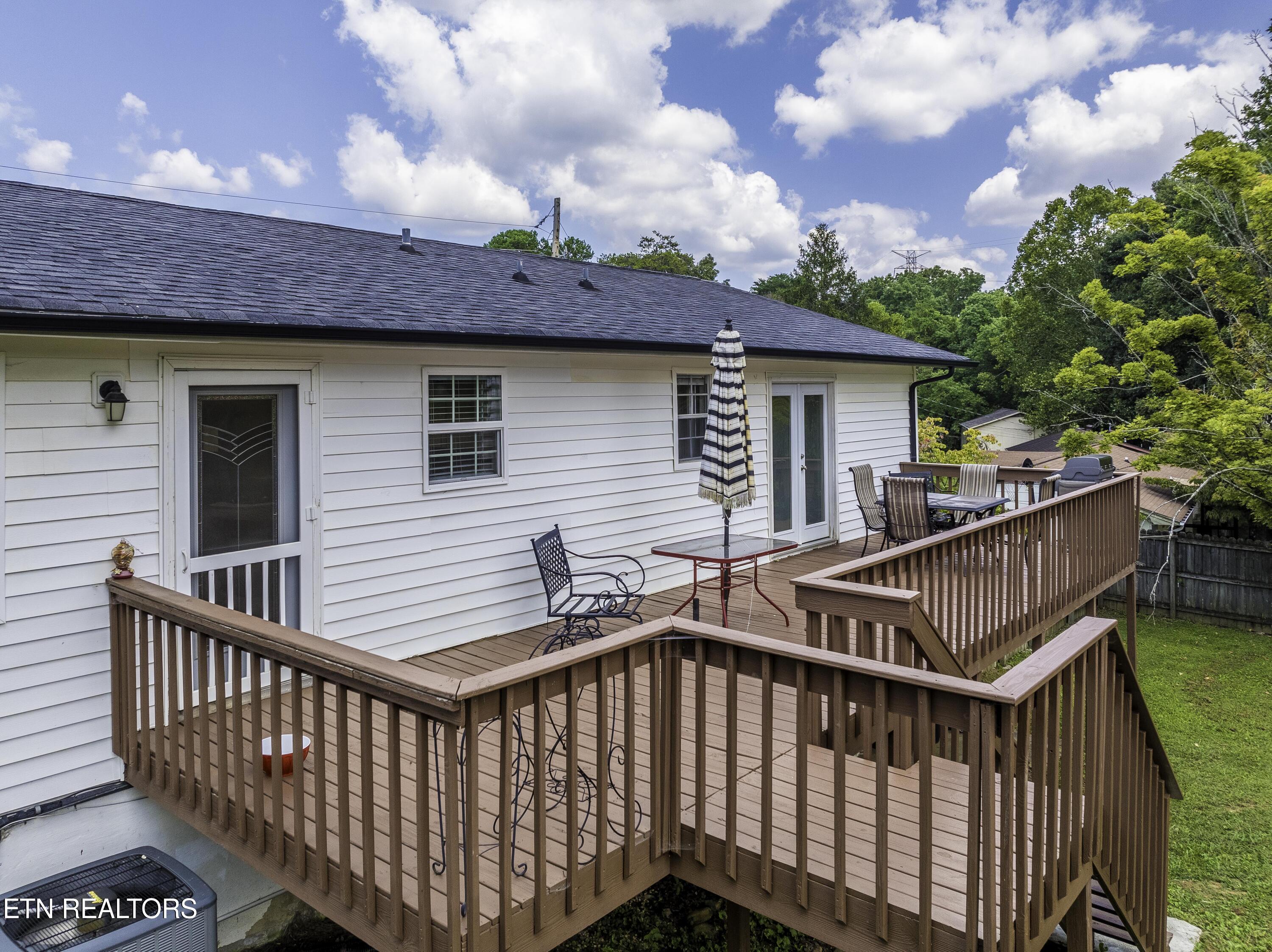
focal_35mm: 24
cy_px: 476
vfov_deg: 56.8
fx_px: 881
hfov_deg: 71.6
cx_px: 636
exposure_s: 1/160
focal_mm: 12.29
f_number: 2.8
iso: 160
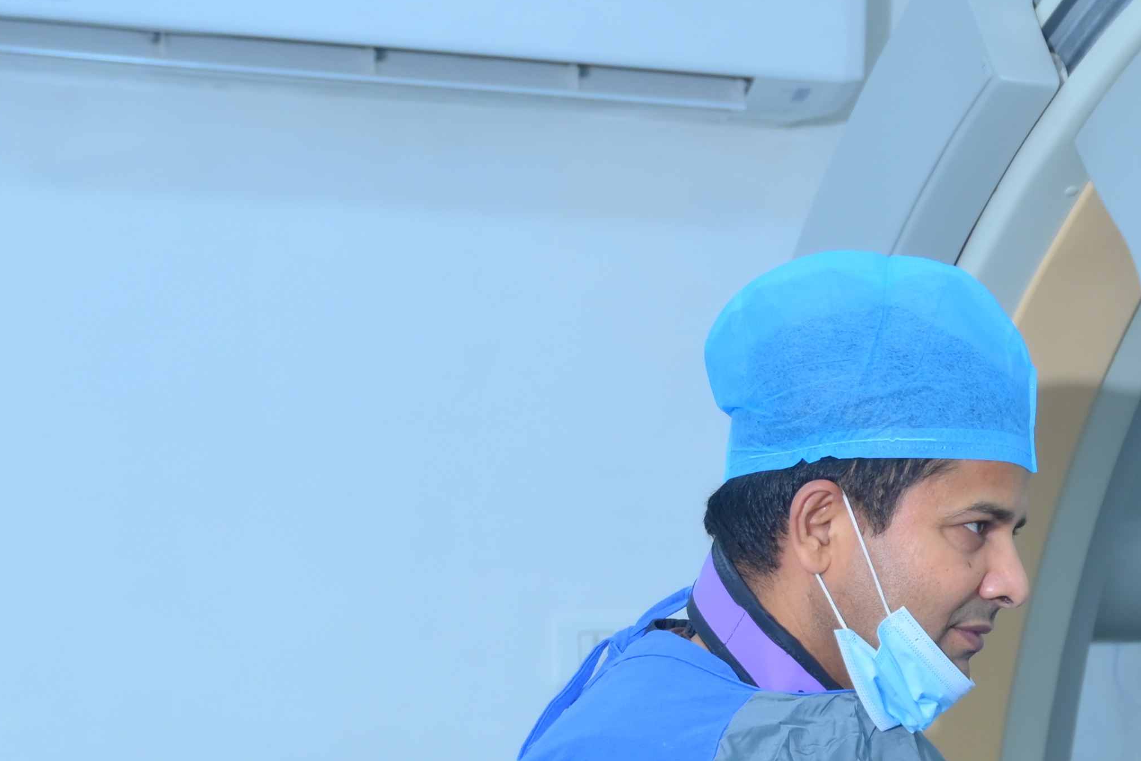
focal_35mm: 113
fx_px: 3581
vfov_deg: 12.0
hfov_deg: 16.9
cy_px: 746
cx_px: 1564
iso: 500
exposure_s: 1/160
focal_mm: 38
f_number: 4
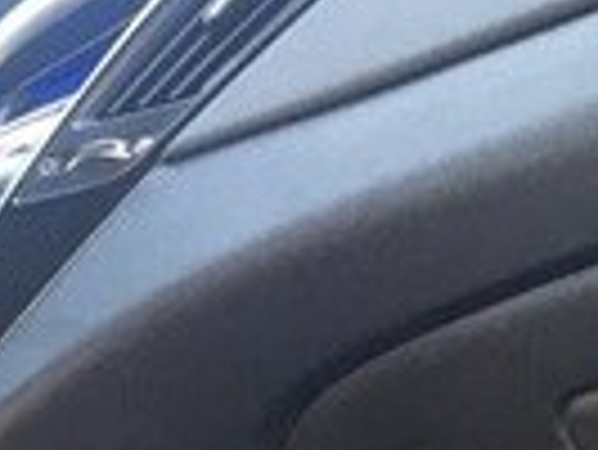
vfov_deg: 9.5
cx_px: -881
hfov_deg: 11.2
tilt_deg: -2.9
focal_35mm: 144
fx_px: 2490
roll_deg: -2.3
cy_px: 983
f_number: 2.2
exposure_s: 1/33
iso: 40
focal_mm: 4.15
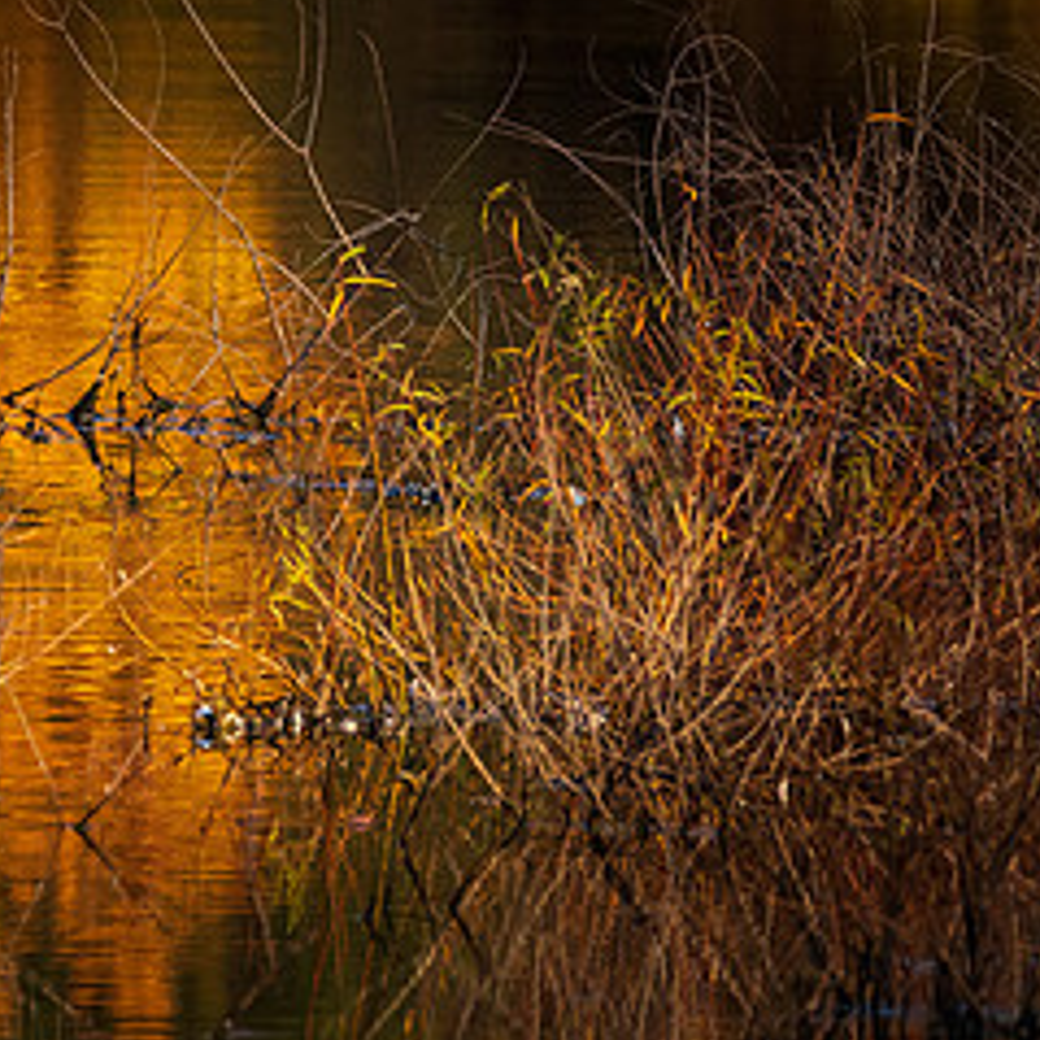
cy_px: 253
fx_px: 29912
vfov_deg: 2.0
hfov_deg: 2.0
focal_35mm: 880
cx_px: 203
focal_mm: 300
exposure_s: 1/2000
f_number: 5.6
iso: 640
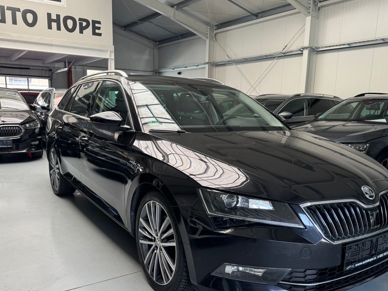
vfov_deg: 45.2
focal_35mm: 31
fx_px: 348
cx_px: 211
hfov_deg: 58.3
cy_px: 175
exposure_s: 1/121
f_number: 1.78
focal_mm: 6.76
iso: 80
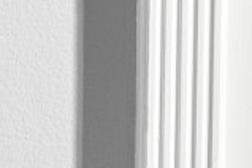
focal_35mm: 534
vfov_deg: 2.5
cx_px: -490
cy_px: 466
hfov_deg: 3.8
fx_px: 3738
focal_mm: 85
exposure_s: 1/2.5
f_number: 5.6
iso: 100
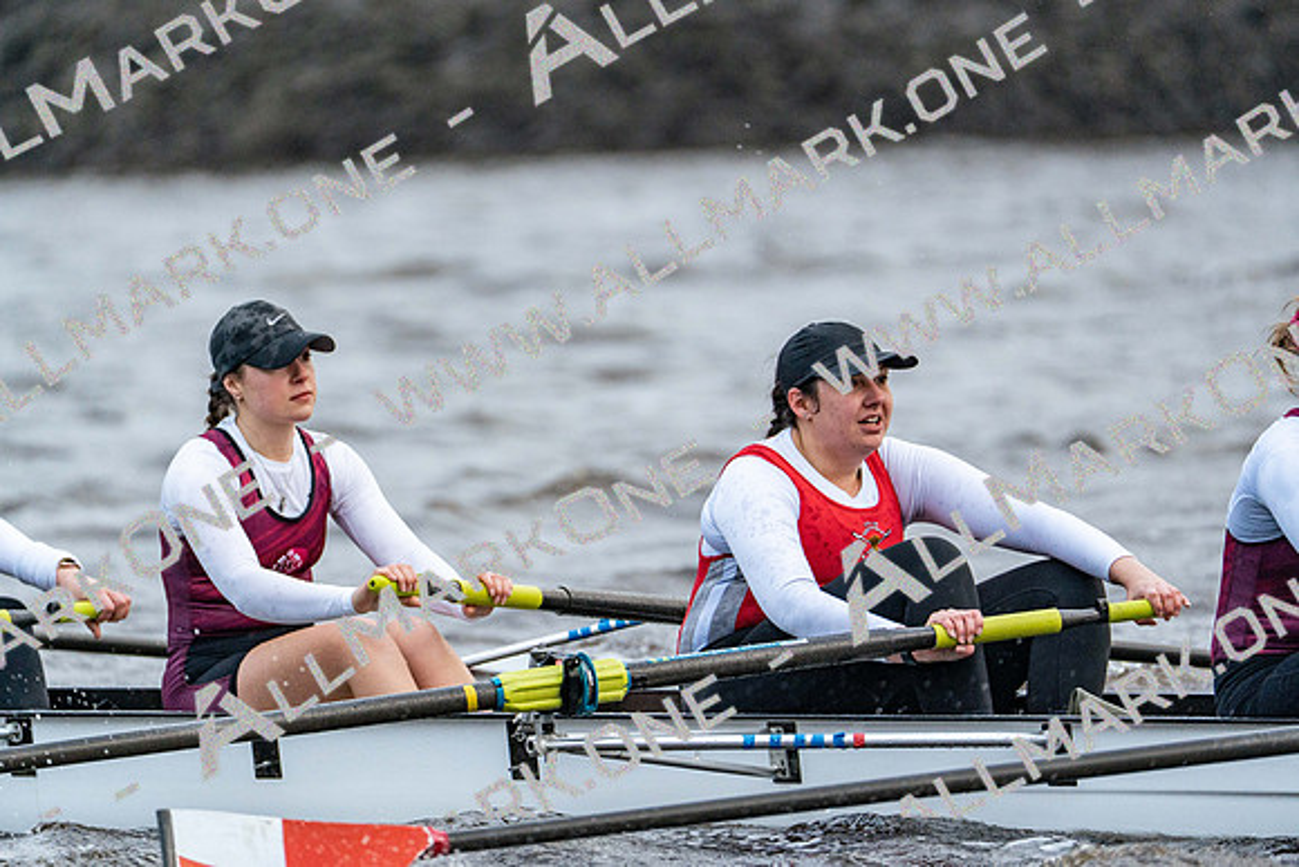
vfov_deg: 2.9
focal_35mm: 474
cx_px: 650
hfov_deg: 4.3
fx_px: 17107
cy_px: 434
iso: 3200
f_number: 6.3
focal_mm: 474
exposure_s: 1/1600
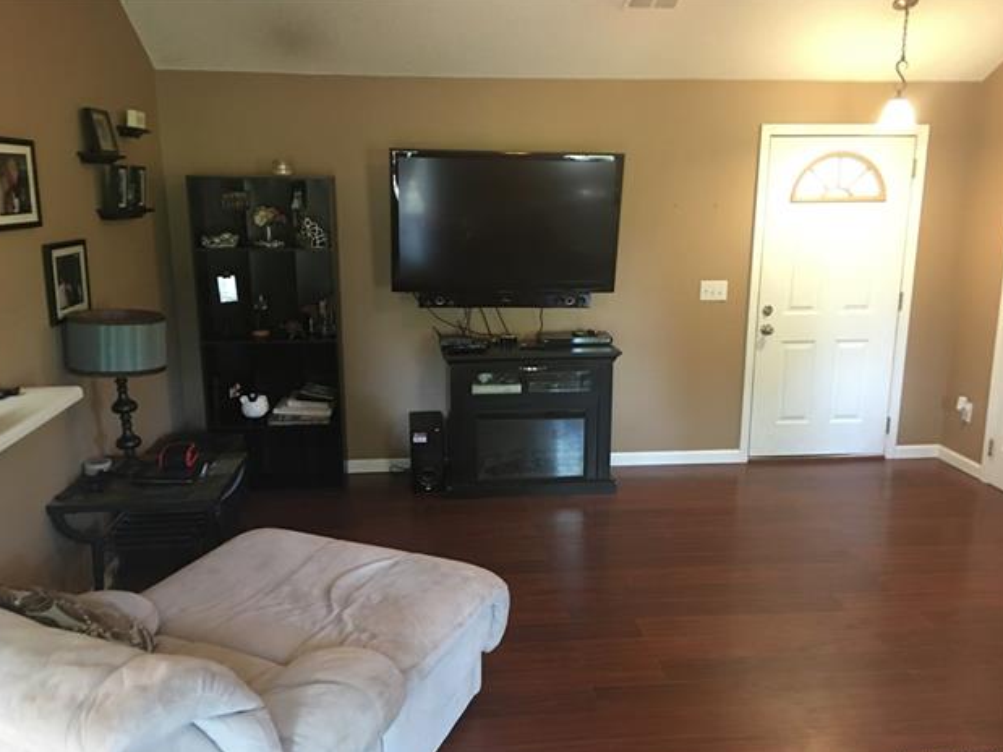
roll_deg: -1.2
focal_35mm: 30
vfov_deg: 46.8
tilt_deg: -12.4
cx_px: 493
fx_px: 869
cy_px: 382
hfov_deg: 60.0
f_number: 2.2
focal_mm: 4.15
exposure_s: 1/4
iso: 50
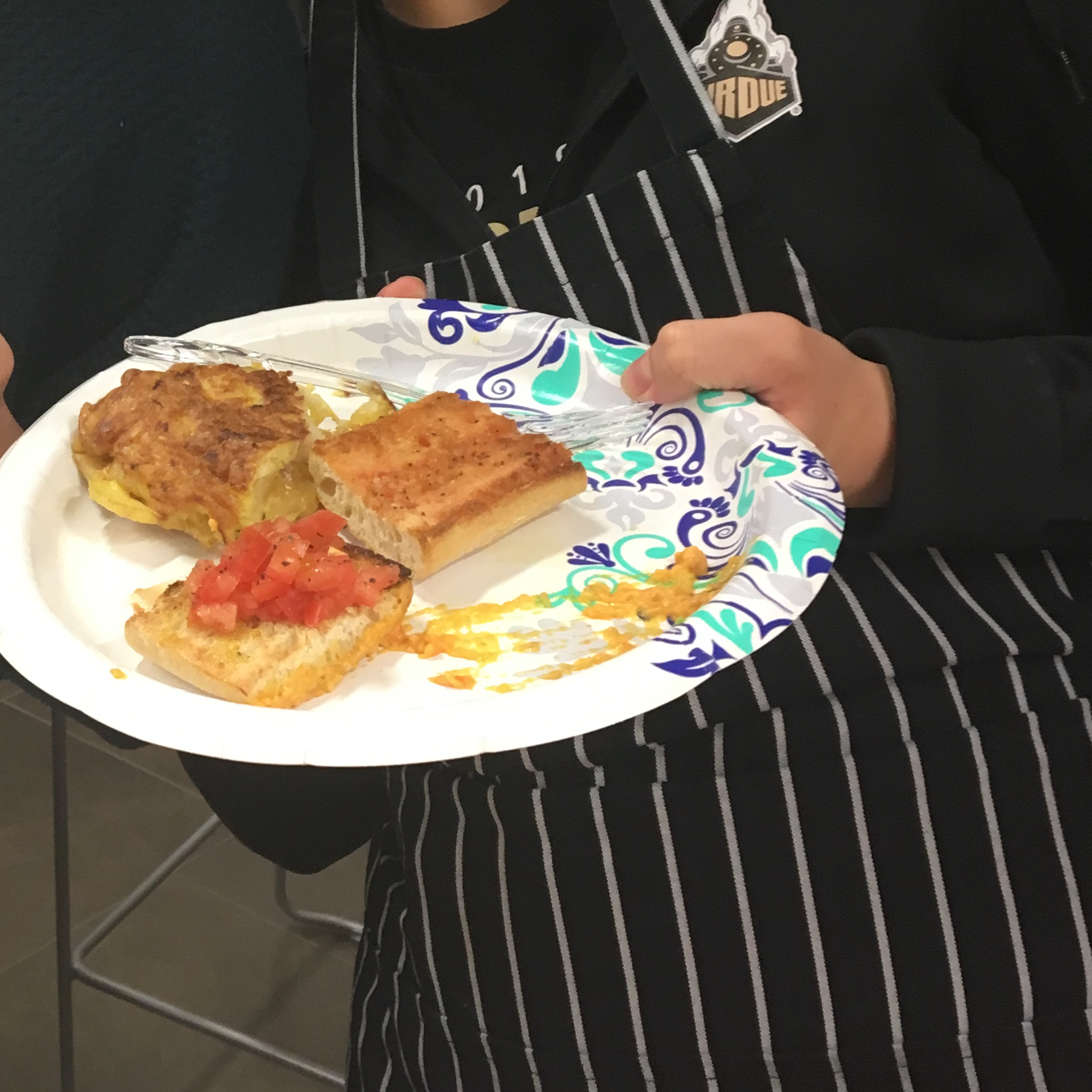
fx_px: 2213
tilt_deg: -16.4
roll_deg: +0.8
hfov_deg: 26.8
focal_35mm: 62
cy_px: 208
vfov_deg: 27.1
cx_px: 111
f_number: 2.2
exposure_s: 1/30
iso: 80
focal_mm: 4.15
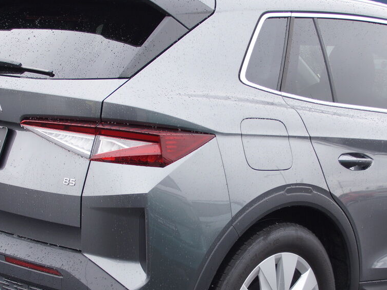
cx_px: 226
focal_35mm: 81
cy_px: 204
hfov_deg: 24.1
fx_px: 906
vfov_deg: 18.1
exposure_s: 1/80
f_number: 4.5
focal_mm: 22
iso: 100
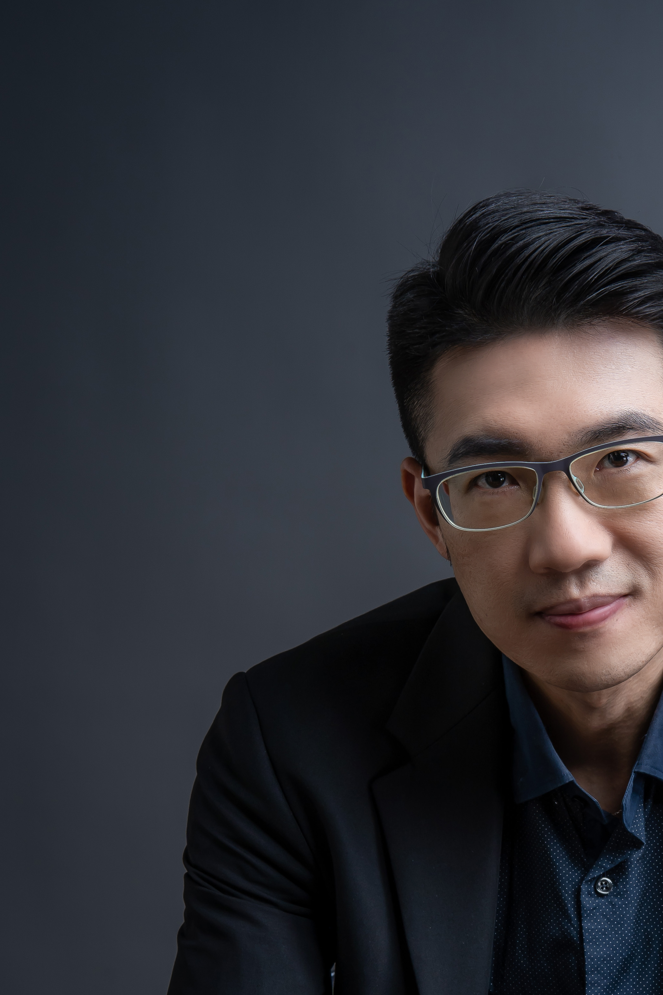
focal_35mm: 96
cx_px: 575
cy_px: 824
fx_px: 2652
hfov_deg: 14.1
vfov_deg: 20.9
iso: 100
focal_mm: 50
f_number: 9
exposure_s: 1/160
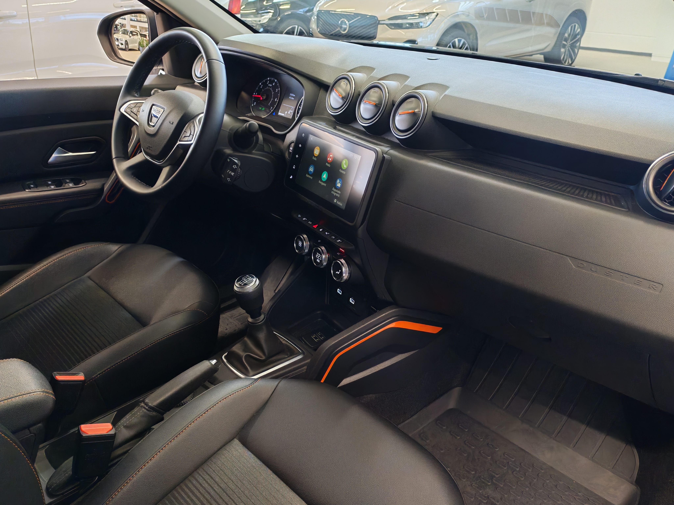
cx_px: 337
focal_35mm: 30
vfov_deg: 46.8
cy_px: 252
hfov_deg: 60.0
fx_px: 584
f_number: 1.9
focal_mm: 6.12
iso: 897
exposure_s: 1/100
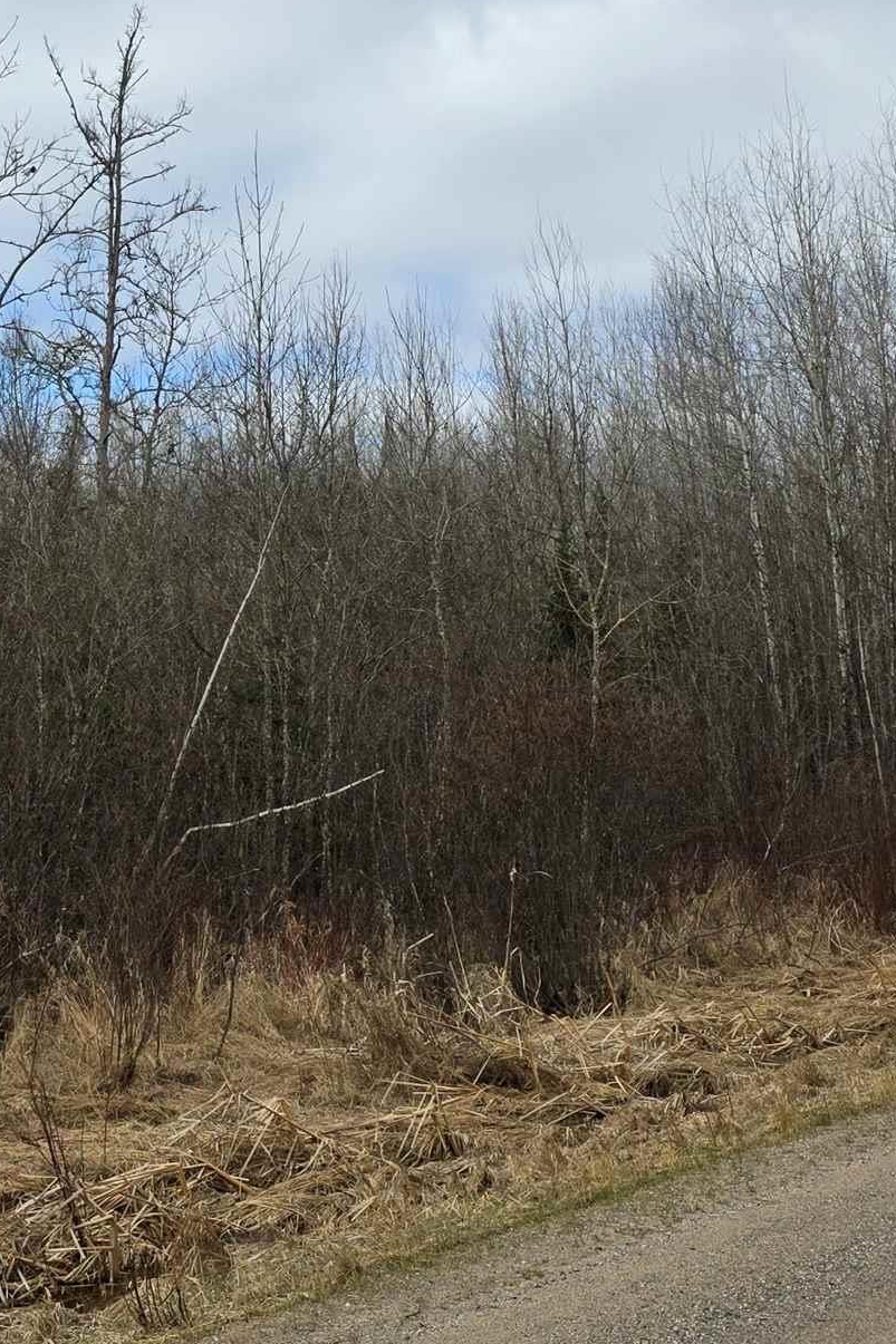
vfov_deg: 32.7
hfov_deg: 21.7
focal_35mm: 61
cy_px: 486
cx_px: 78
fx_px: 2278
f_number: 1.7
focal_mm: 6.3
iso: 80
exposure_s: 1/4889
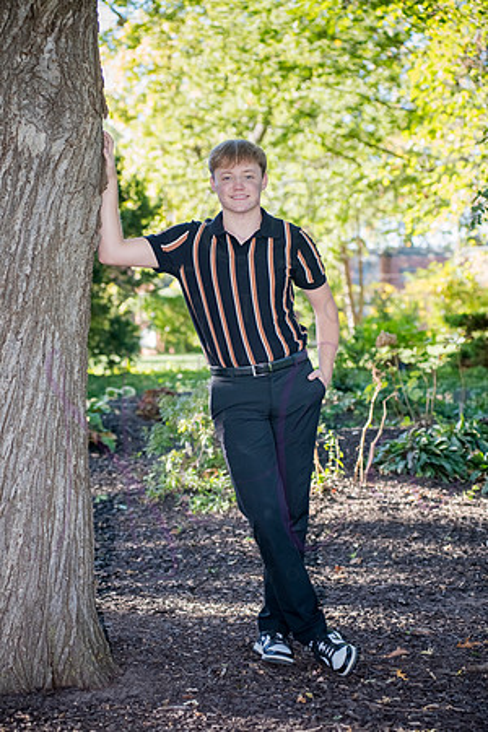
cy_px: 366
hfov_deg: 17.1
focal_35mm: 80
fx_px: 1627
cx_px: 244
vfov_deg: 25.4
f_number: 4.5
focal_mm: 80
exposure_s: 1/400
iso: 800
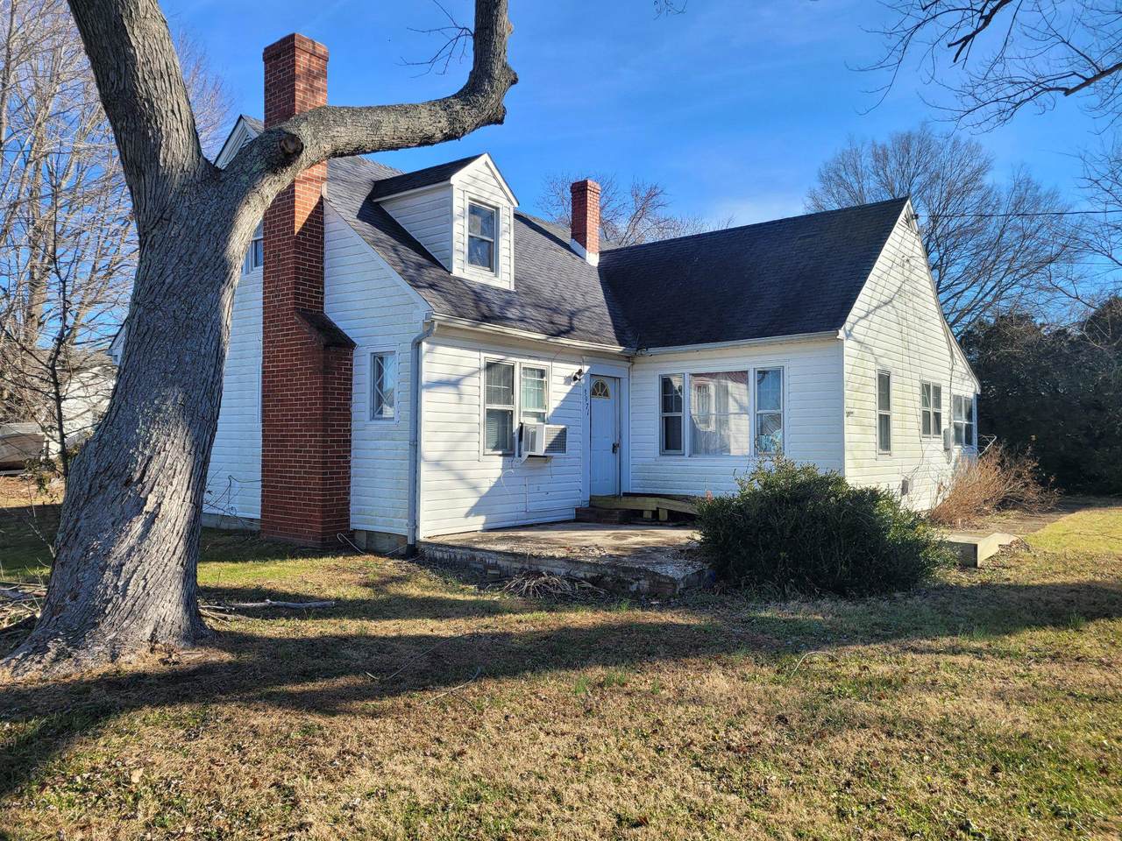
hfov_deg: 67.3
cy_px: 420
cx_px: 561
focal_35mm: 26
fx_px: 843
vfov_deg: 53.1
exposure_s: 1/1529
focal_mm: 5.4
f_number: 1.8
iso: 40
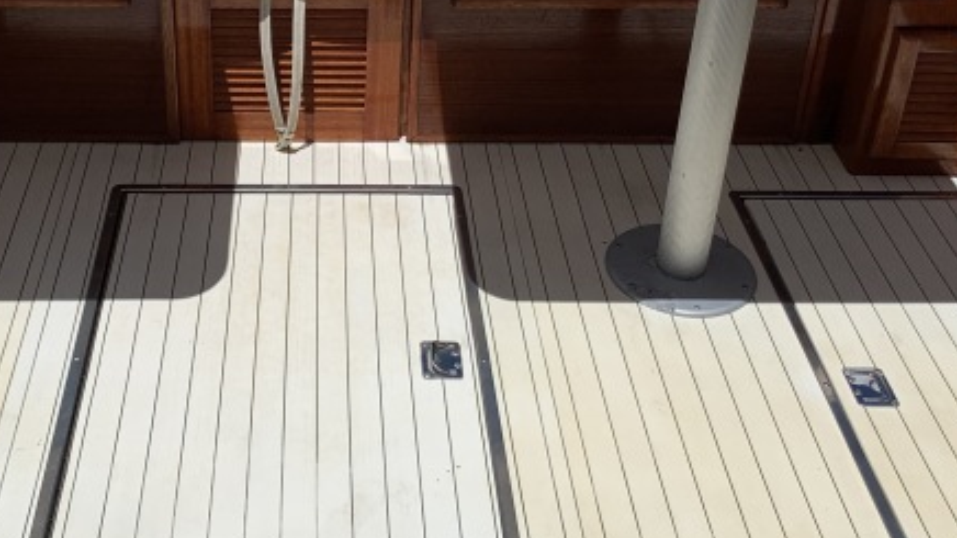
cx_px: 320
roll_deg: -0.7
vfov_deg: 22.6
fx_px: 1319
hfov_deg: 39.4
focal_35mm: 52
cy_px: 86
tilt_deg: -33.3
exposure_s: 1/8000
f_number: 1.8
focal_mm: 4.25
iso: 25
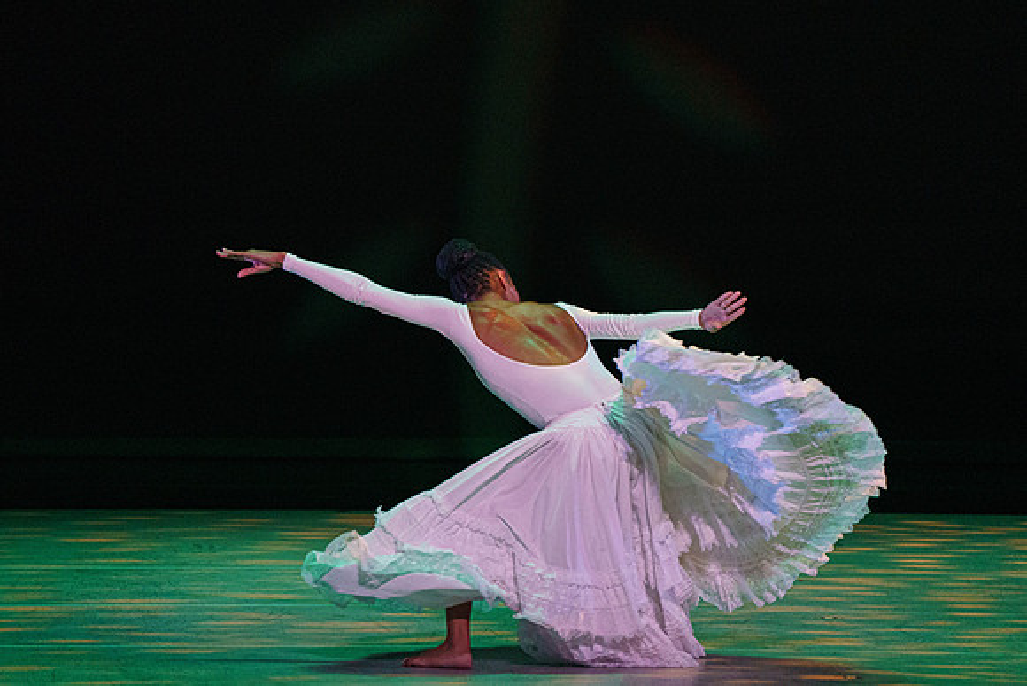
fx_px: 12405
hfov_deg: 4.7
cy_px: 302
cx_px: 456
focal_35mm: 435
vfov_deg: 3.2
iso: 5000
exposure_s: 1/400
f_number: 6.3
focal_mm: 376
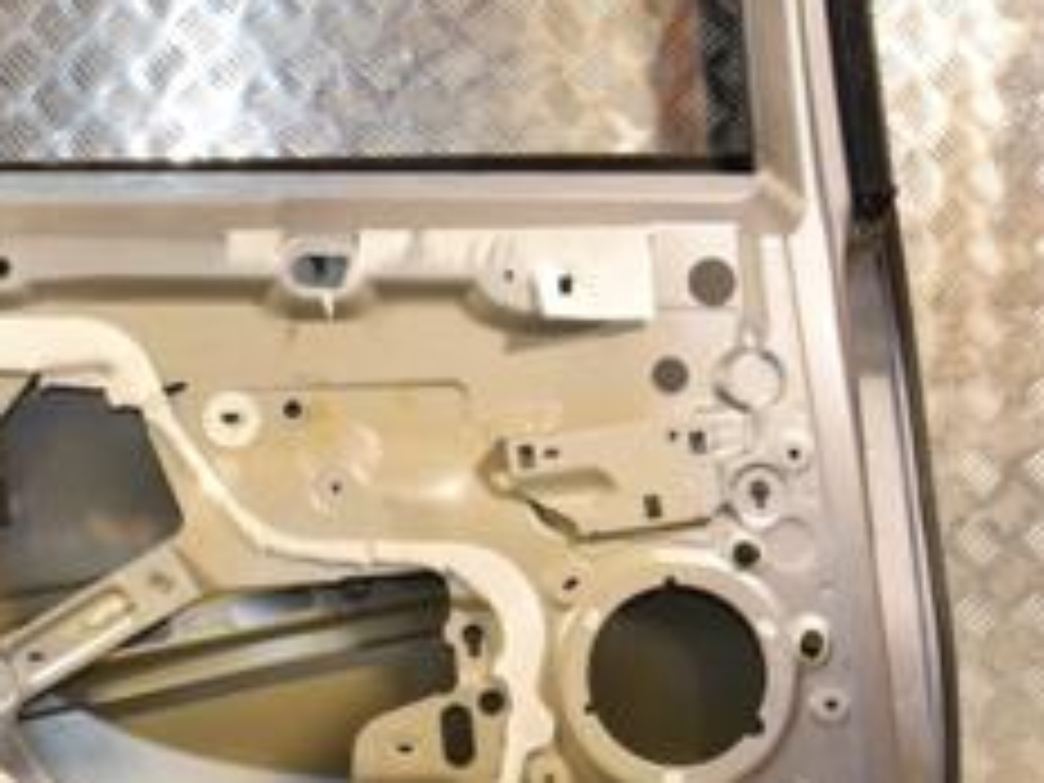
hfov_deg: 28.5
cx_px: 256
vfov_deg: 21.9
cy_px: 342
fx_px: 2021
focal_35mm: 67
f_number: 5.6
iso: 800
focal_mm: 18
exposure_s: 1/200
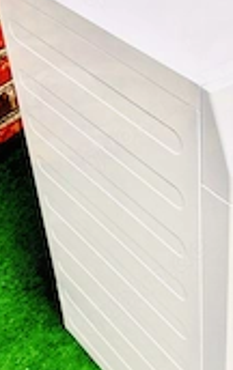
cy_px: 155
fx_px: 597
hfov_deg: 21.4
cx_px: 222
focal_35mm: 59
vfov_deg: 34.4
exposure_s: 1/50
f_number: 1.8
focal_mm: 5.23
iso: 125
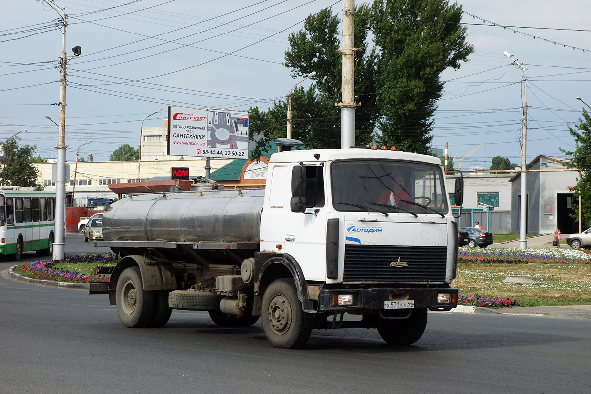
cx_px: 296
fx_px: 1428
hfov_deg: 23.4
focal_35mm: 87
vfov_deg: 15.7
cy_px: 197
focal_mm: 32.17
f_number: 6.3
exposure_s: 1/500
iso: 125
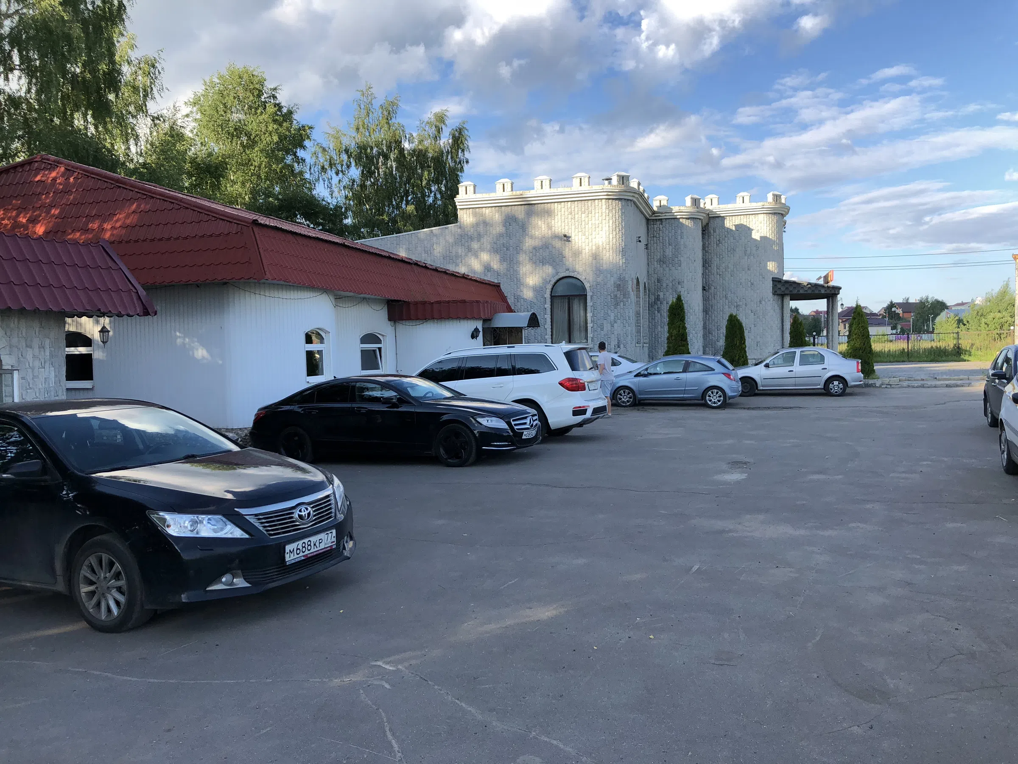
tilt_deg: -2.1
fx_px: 823
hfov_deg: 63.4
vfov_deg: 49.7
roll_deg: +3.0
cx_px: 509
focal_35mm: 28
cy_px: 382
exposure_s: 1/649
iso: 20
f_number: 1.8
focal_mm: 4
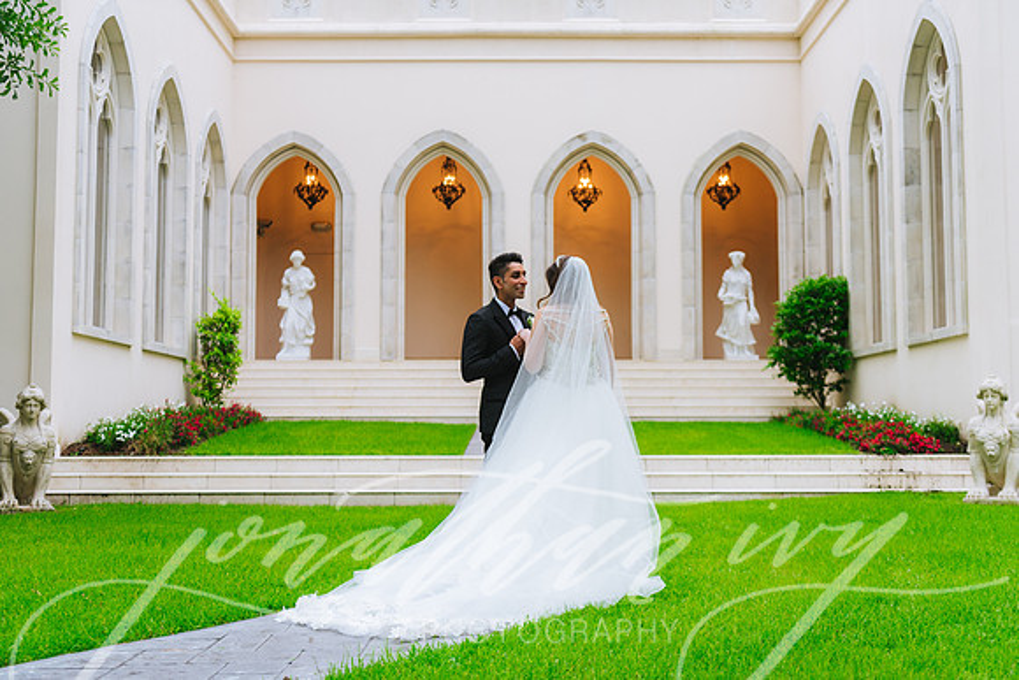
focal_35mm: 45
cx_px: 510
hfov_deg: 43.6
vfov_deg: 29.9
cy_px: 340
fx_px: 1274
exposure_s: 1/125
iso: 320
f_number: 2.8
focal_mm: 45
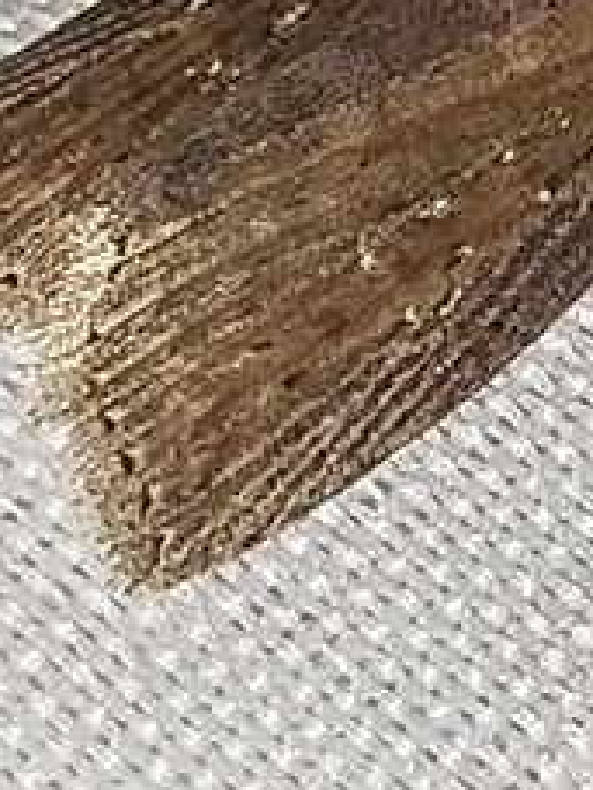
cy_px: 329
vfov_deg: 6.0
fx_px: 7492
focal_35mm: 328
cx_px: 378
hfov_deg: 4.5
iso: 80
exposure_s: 1/50
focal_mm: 5.31
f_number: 1.7
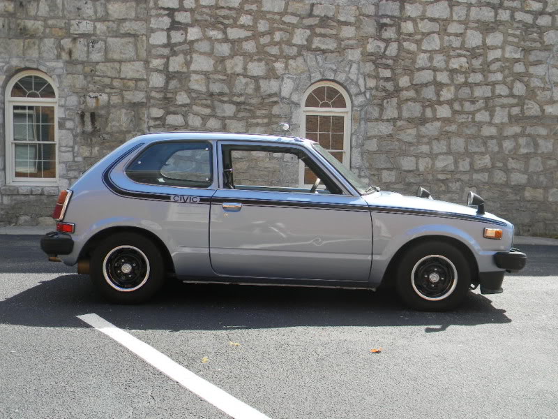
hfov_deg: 51.4
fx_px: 580
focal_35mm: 36
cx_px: 279
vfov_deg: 39.7
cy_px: 210
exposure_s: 1/350
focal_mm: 6.4
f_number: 3.7
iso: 80
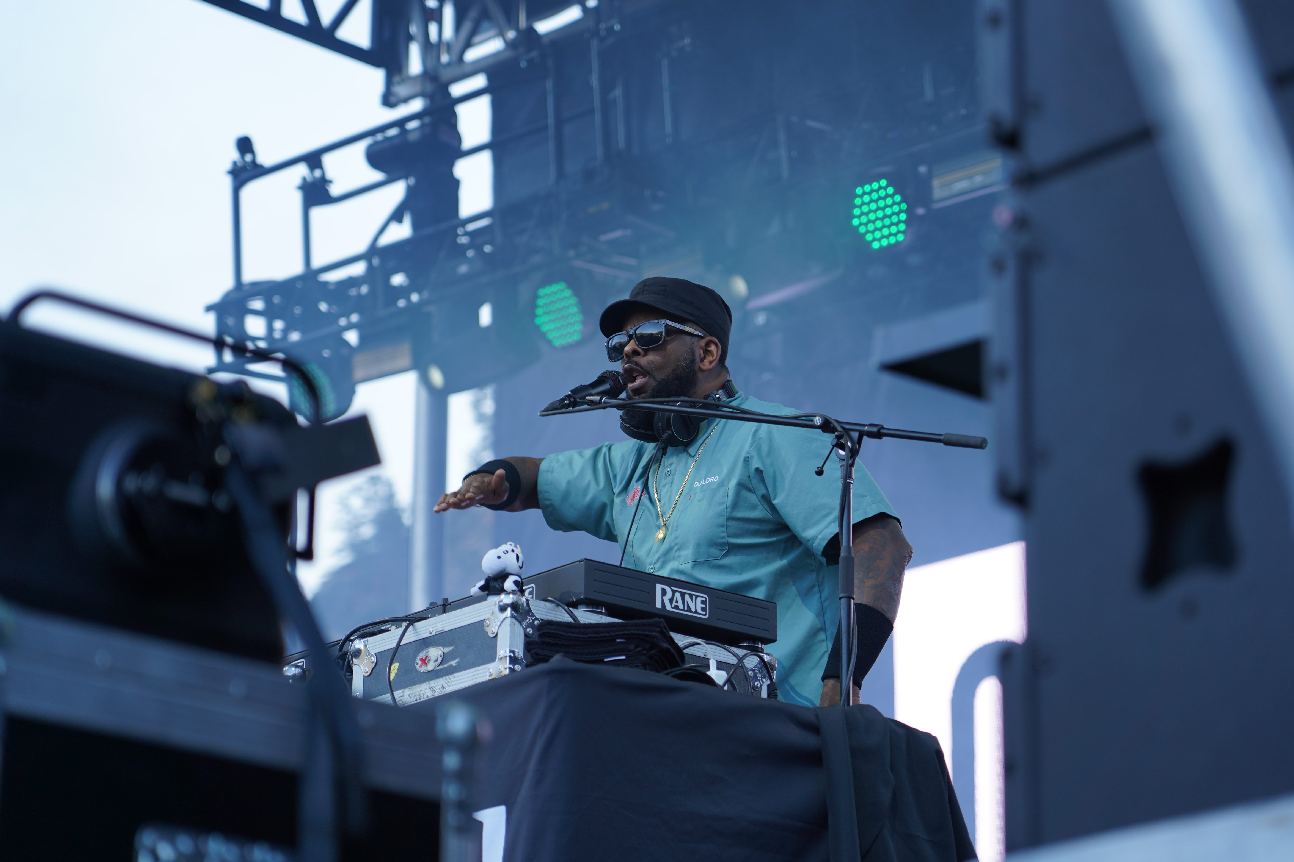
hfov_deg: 19.5
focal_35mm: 105
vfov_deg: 13.0
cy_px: 431
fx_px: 3774
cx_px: 647
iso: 160
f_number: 4
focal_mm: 105
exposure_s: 1/125
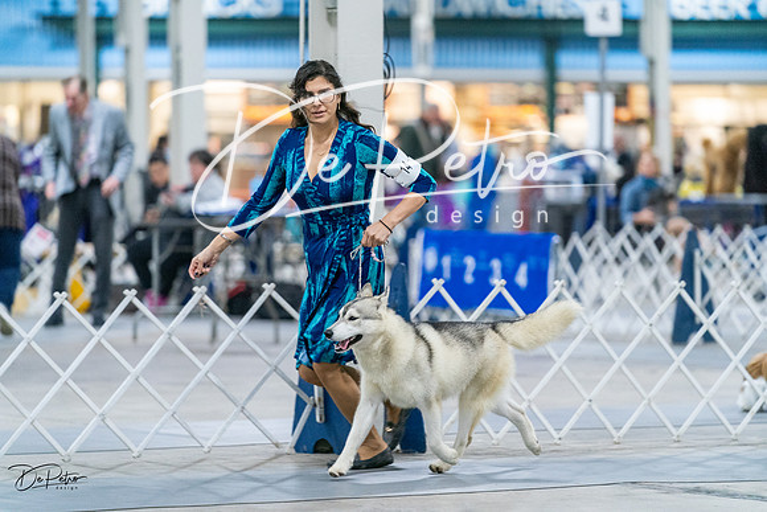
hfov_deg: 10.7
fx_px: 4091
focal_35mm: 192
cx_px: 384
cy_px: 256
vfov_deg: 7.2
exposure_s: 1/250
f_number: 3.2
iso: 6400
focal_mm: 192
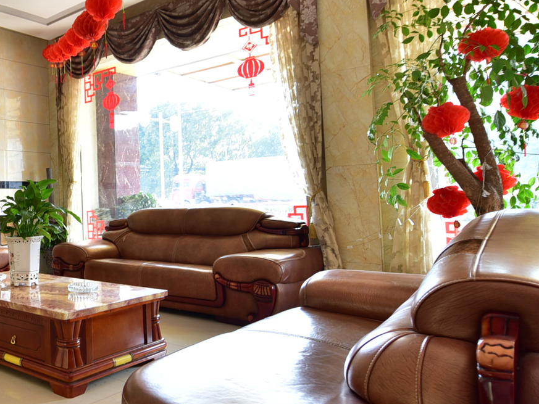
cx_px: 31
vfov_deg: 42.9
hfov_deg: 48.1
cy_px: 183
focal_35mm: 33
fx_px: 514
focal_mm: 17
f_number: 2.8
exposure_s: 1/30
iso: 100
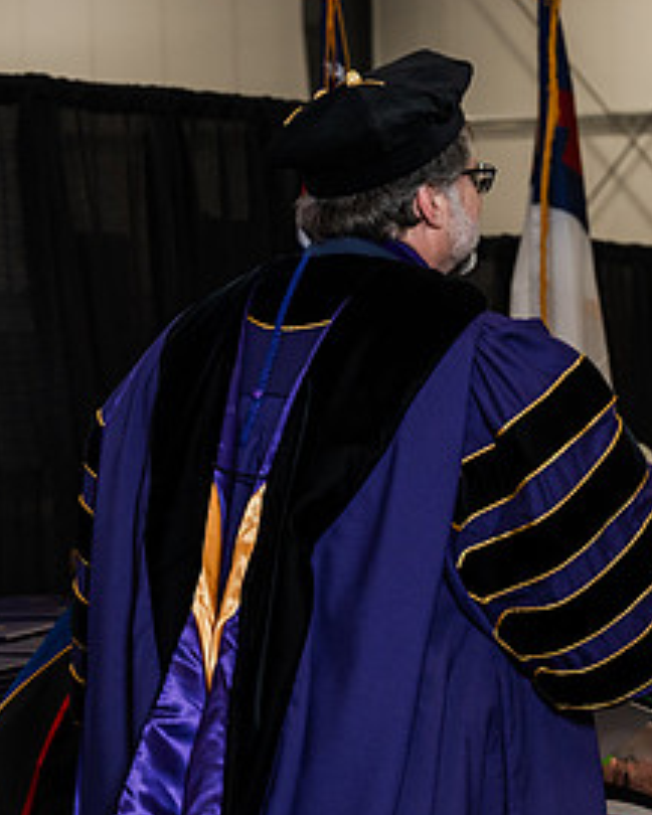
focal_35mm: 141
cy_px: 445
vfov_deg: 13.7
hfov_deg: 10.8
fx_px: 3401
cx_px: 664
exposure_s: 1/200
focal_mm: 70
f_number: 5
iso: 1250
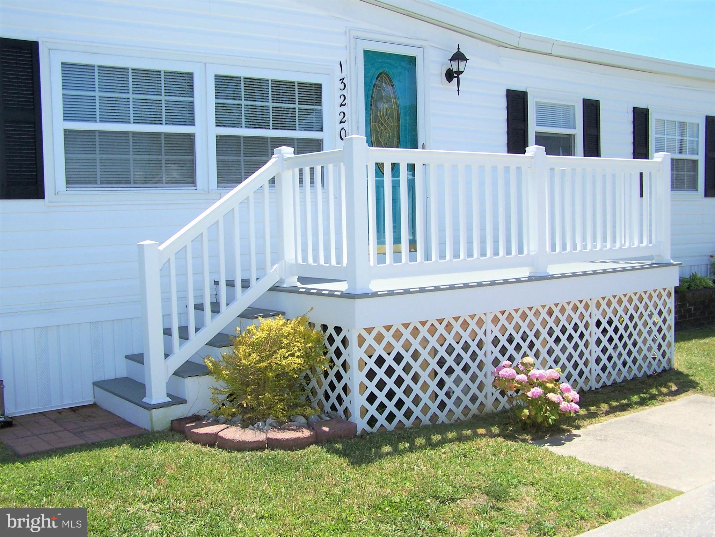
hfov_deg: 49.0
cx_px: 358
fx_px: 785
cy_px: 268
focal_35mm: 38
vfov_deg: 37.7
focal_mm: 6.3
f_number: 4
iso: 80
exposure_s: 1/750
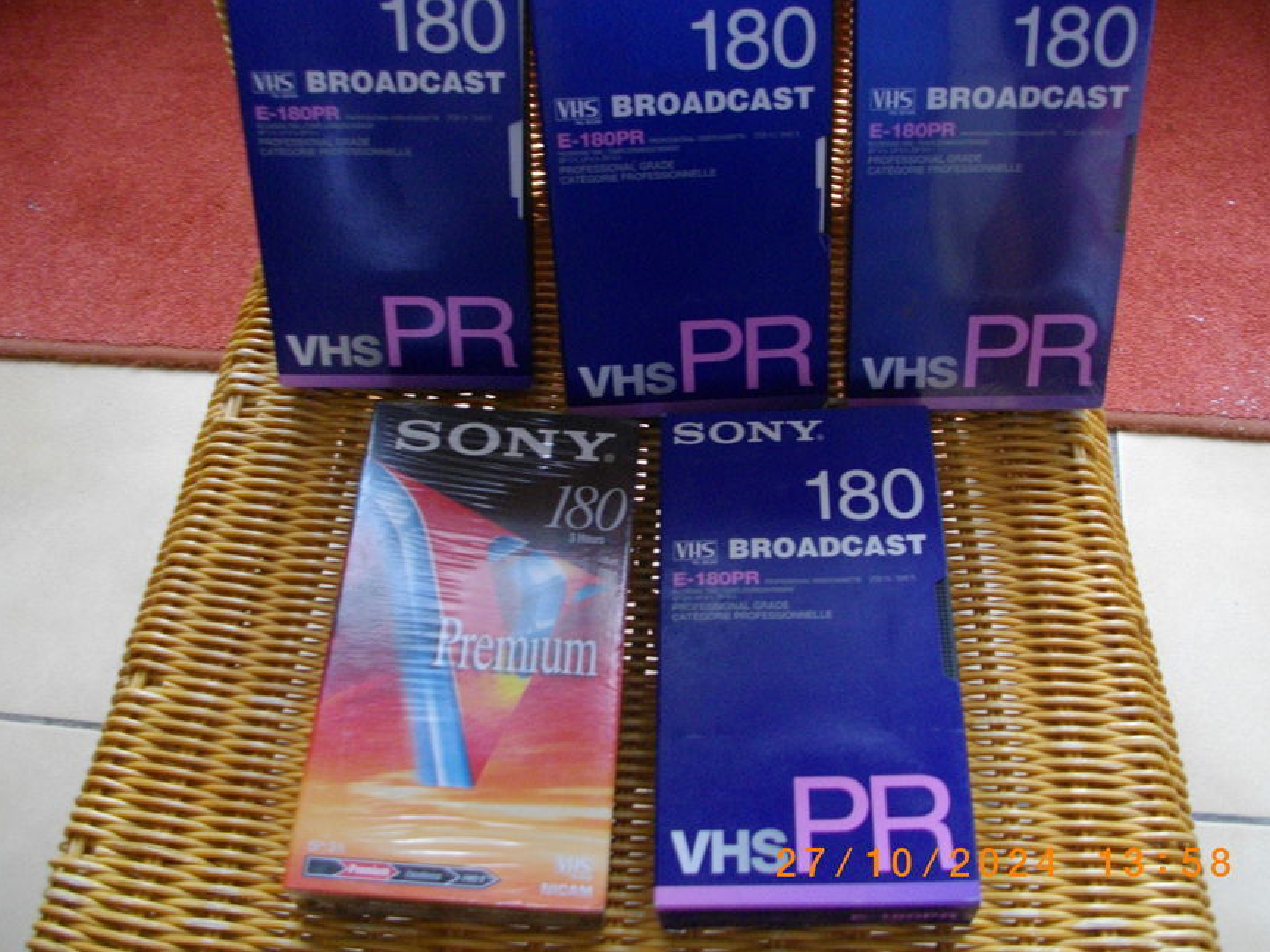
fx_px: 1358
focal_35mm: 37
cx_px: 647
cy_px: 431
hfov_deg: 50.1
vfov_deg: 38.6
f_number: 2.9
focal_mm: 5.7
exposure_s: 1/50
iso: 235
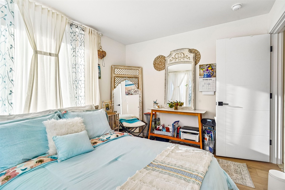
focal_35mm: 16
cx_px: 142
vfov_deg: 73.7
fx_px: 127
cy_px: 95
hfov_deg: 96.7
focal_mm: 16
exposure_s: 1/640
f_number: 8
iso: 1600
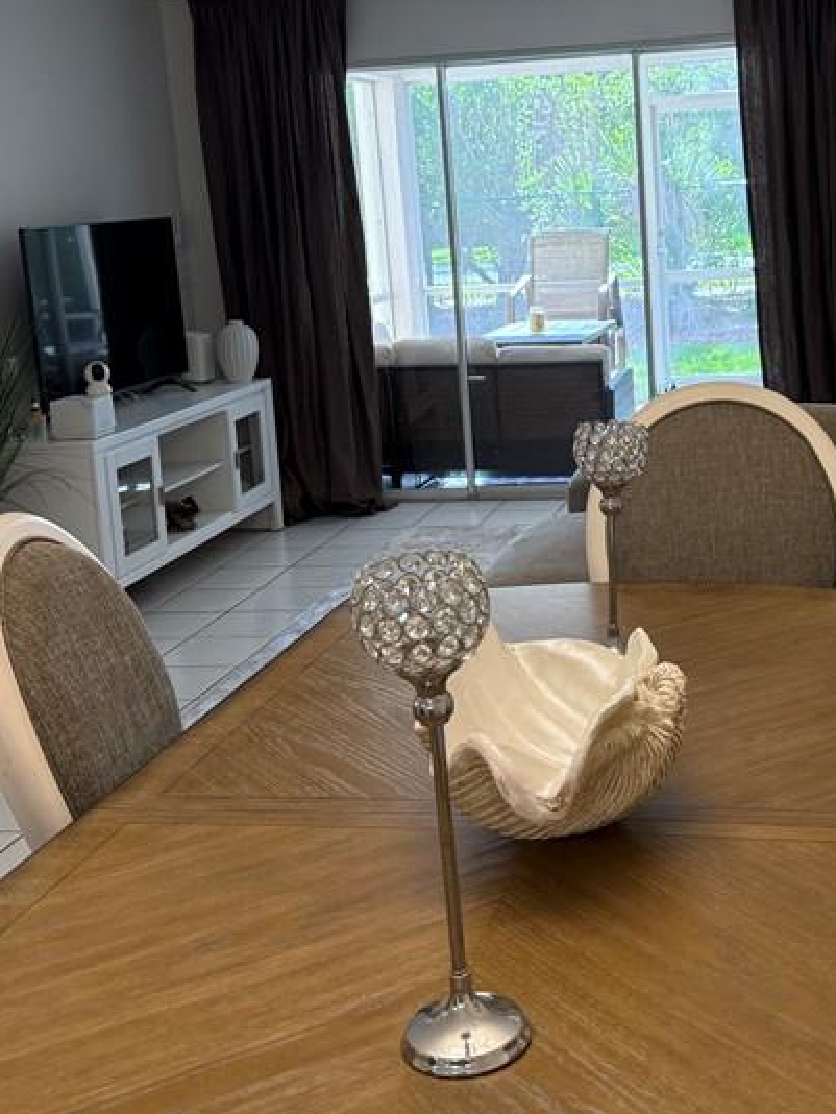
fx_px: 1480
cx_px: 598
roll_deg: +3.5
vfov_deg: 40.8
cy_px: 392
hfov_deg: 31.1
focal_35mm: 46
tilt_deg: -8.0
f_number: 1.78
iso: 200
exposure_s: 1/188
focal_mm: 6.76
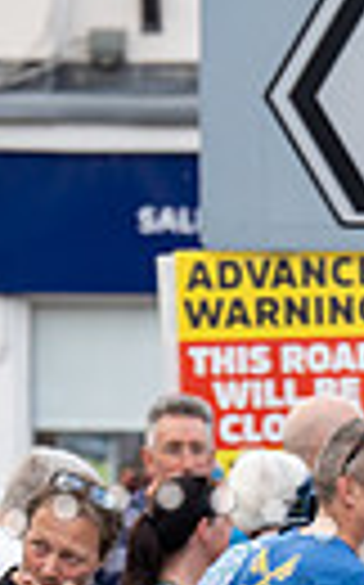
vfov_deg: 3.4
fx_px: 9799
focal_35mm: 616
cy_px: 677
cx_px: 867
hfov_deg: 2.1
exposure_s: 1/1000
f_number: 3.2
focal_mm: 135
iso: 500
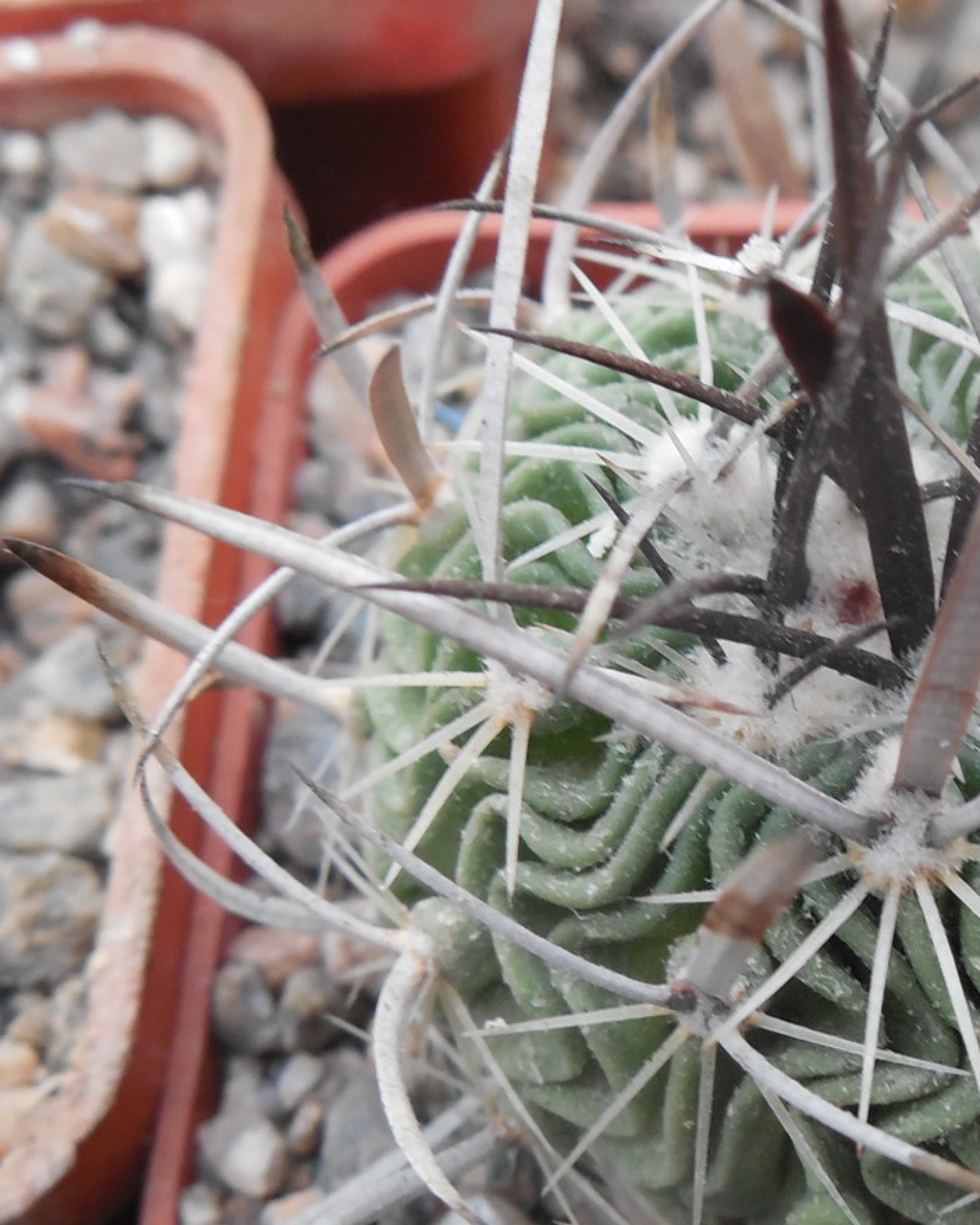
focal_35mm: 55
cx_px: 727
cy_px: 617
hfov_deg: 27.3
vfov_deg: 34.2
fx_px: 1994
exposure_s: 1/30
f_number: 3.6
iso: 280
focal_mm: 5.6
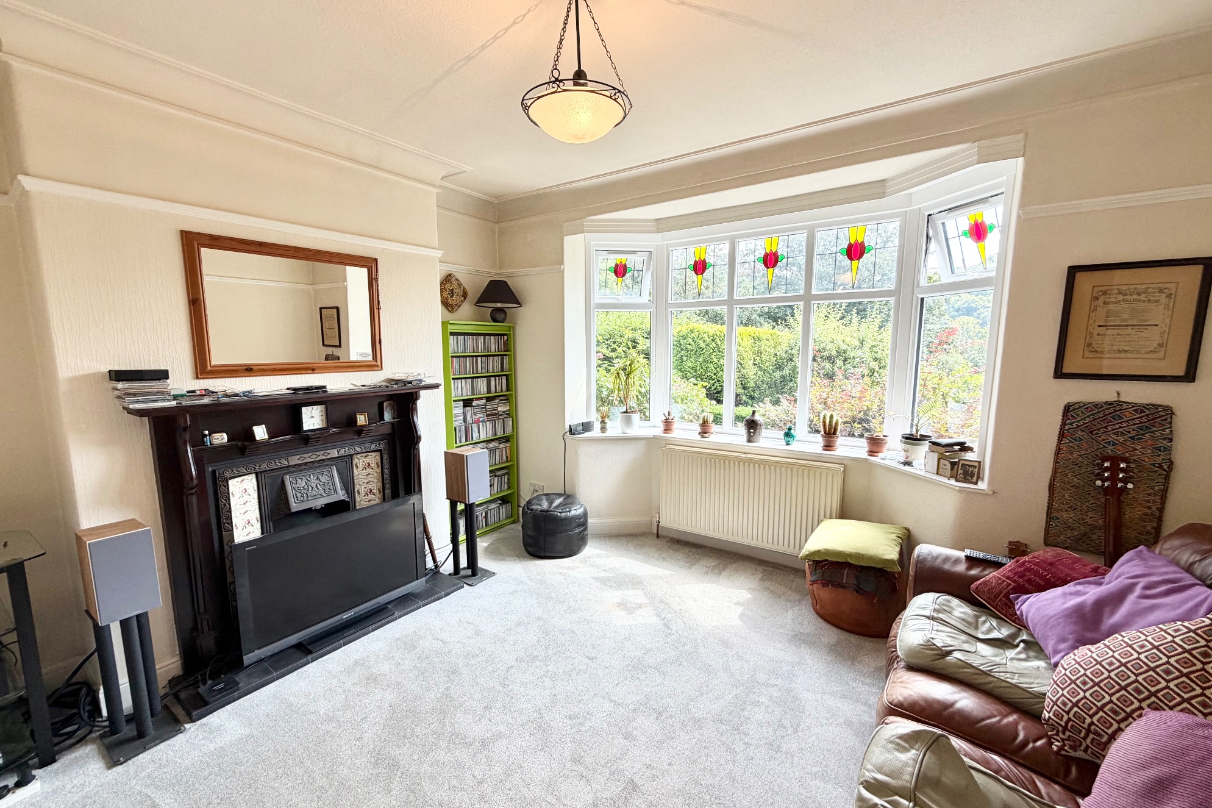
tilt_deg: -7.7
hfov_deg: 100.4
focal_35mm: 15
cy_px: 412
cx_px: 591
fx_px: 505
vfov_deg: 77.3
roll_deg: +0.6
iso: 50
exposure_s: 1/100
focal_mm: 2.22
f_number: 2.2
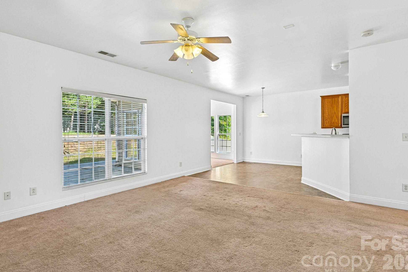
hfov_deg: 88.3
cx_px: 212
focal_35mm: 19
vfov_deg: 65.8
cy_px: 133
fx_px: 210
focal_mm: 17.5
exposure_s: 1/20
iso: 400
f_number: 8
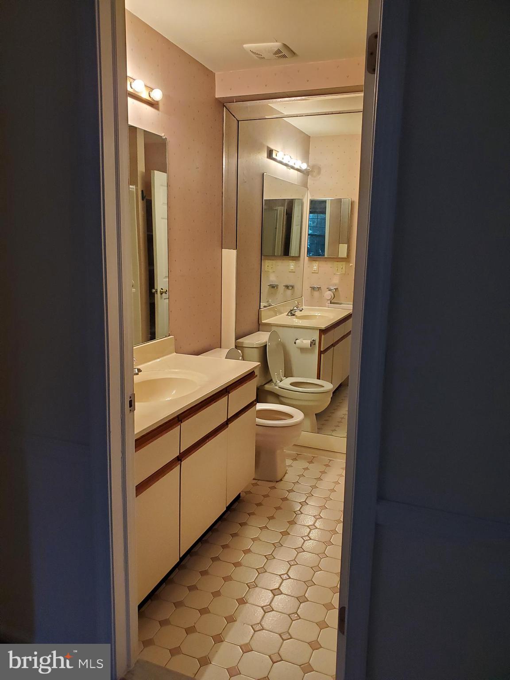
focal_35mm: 26
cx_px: 255
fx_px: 511
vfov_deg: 67.3
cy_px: 340
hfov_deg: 53.1
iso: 320
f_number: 2.4
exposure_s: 1/40
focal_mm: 4.3
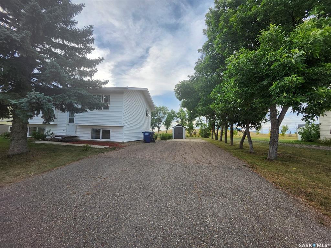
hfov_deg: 106.2
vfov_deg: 89.9
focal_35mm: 13
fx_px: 124
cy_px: 124
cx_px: 166
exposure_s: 1/371
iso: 40
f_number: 2.2
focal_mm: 1.74
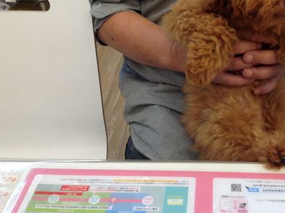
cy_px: 84
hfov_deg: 35.6
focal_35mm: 53
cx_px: 206
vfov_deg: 27.4
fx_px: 436
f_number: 2.4
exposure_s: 1/40
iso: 50
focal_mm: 4.28
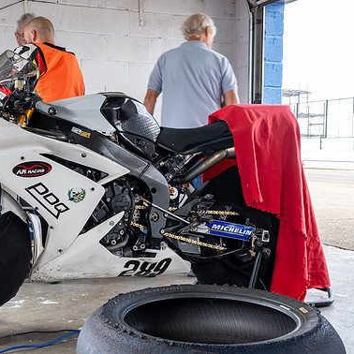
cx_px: 132
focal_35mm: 52
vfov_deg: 32.8
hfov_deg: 32.6
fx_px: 602
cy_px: 199
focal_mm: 35
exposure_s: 1/60
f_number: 9
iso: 640
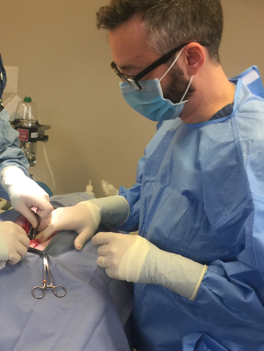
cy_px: 184
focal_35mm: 51
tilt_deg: -9.1
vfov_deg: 37.5
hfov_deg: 28.0
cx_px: 54
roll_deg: -4.6
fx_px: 518
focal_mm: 4.15
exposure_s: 1/30
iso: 32
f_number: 2.2
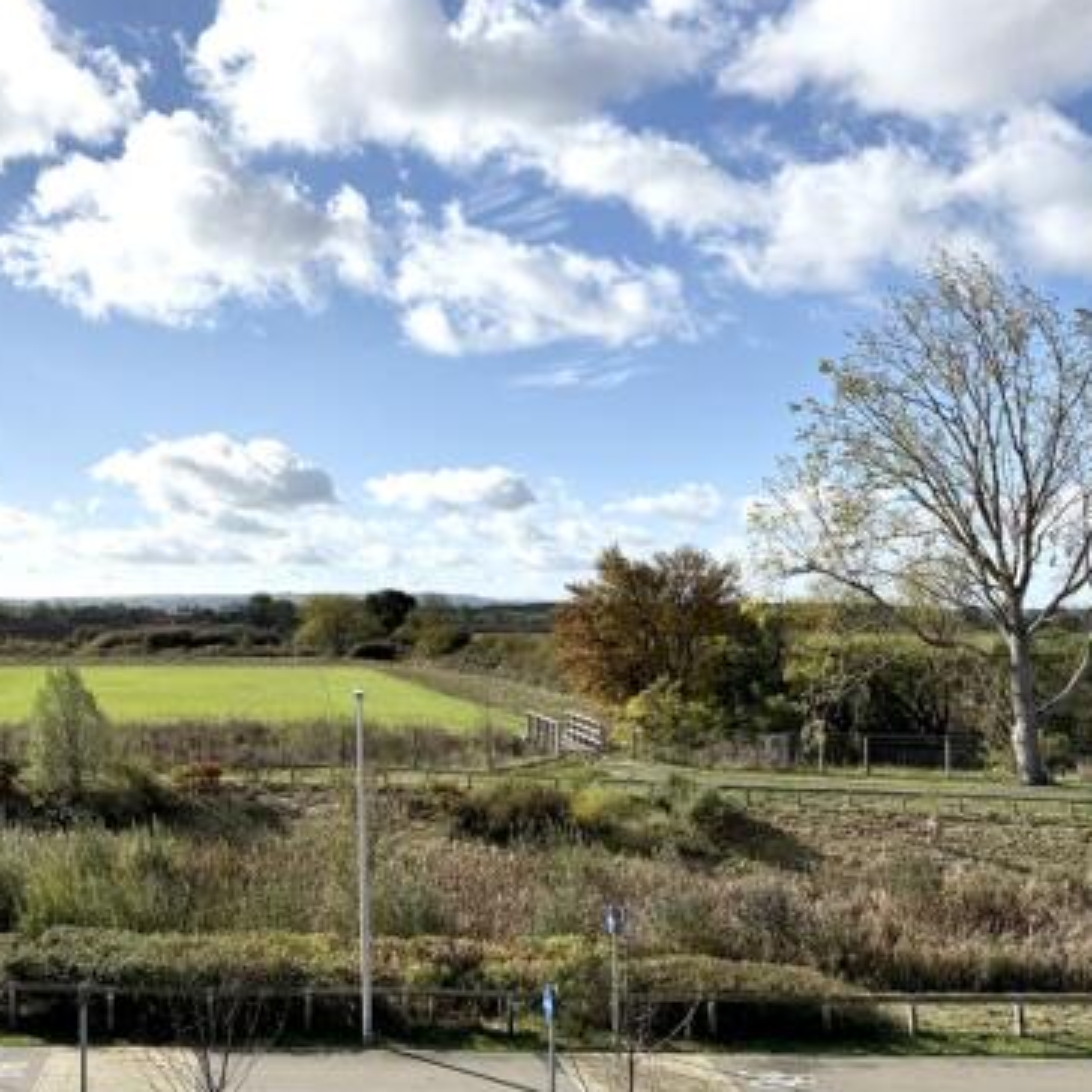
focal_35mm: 34
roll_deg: -0.1
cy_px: 532
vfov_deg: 48.4
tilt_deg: +4.3
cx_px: 230
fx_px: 1213
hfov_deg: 46.1
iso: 80
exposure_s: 1/14286
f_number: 1.78
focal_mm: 6.76
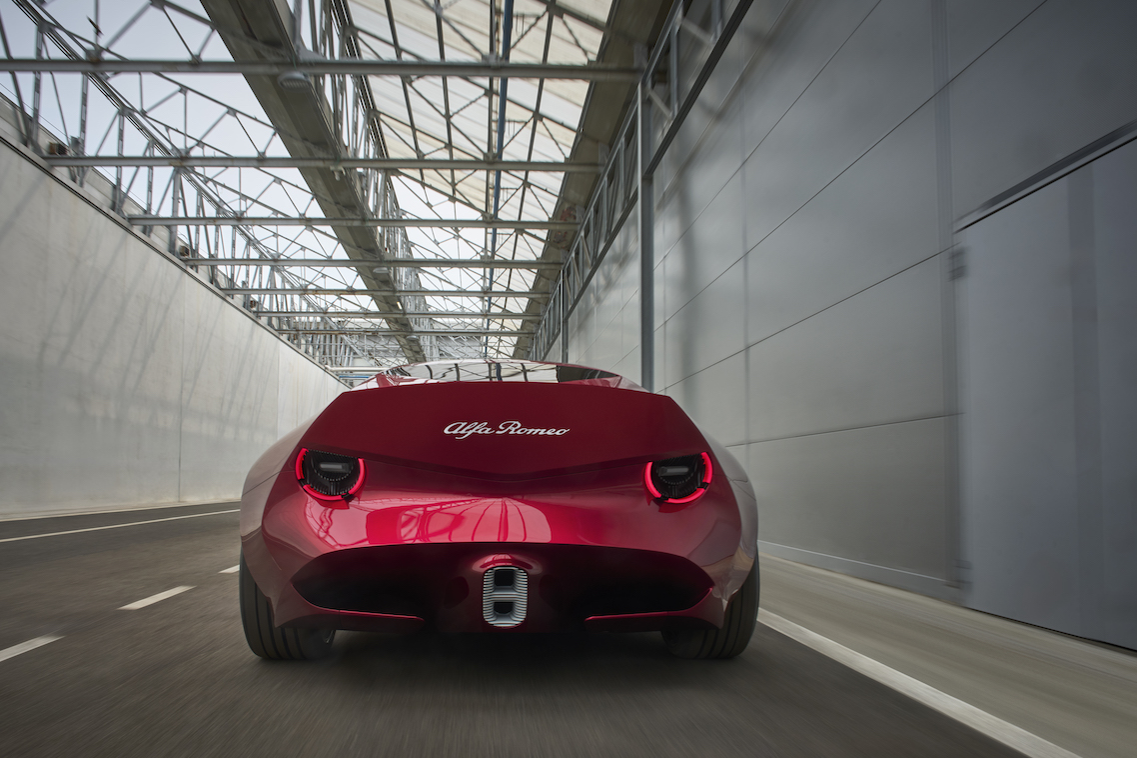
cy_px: 408
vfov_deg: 47.9
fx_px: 852
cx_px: 504
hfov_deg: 67.2
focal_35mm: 27
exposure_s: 1/10
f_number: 18
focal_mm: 24
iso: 100
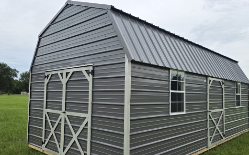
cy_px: 84
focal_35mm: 30
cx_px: 133
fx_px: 204
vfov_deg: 41.8
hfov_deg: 62.8
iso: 80
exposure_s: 1/4333
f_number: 1.7
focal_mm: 6.3
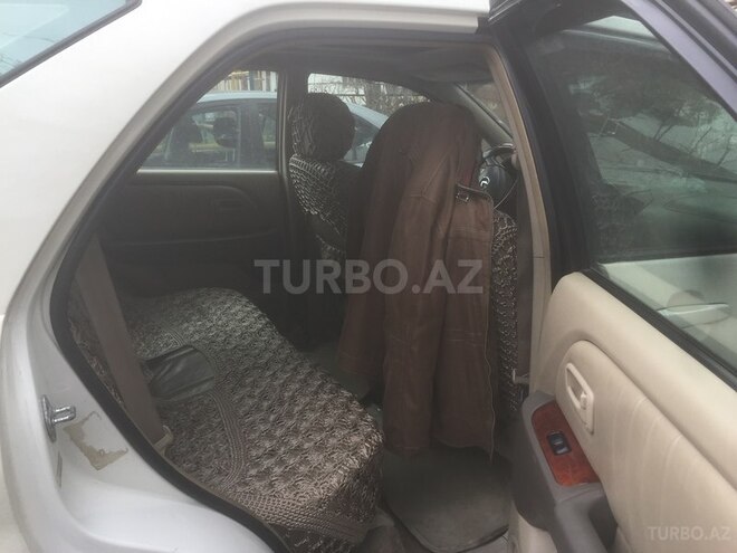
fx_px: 617
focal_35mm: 29
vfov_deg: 48.2
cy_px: 276
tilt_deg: -12.7
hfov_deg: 61.7
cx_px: 368
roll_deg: +0.7
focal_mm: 4.15
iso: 32
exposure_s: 1/482
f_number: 2.2
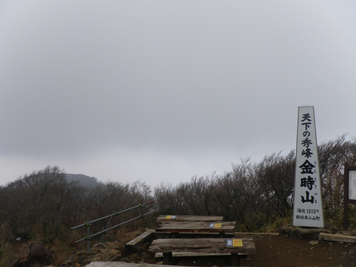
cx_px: 178
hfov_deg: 52.6
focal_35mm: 35
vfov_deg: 40.7
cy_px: 134
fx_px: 360
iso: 64
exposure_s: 1/125
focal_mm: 6.2
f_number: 6.3
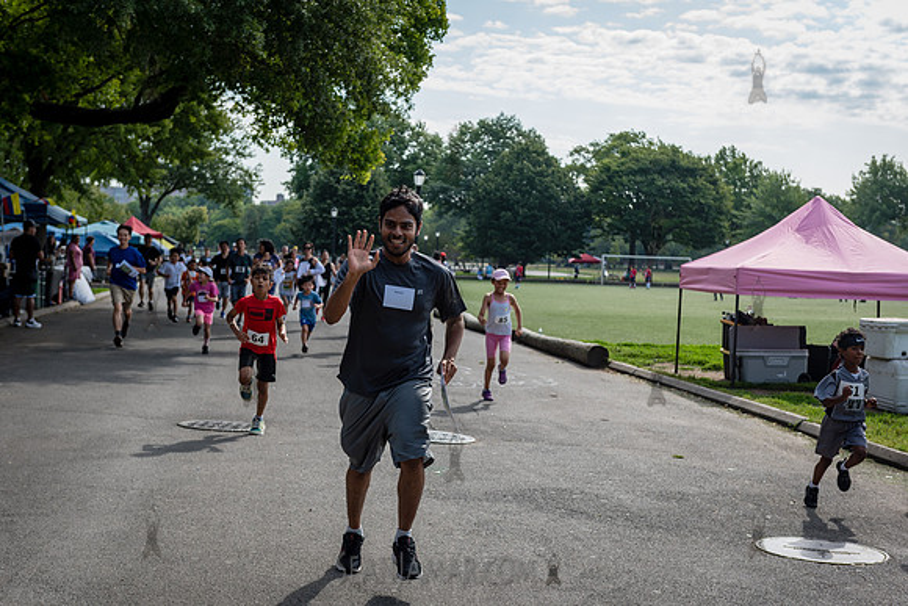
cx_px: 454
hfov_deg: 35.4
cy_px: 303
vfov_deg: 24.0
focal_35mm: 56
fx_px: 1424
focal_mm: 56
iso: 200
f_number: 4
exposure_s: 1/1000
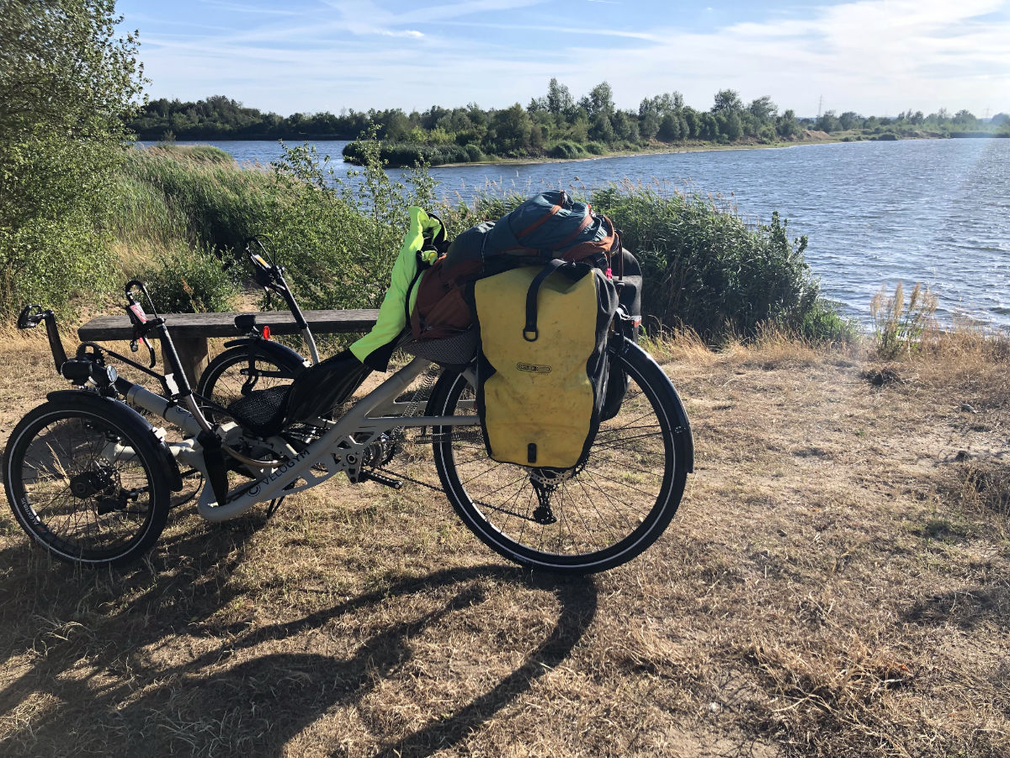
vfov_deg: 49.7
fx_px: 817
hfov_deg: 63.4
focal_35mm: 28
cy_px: 379
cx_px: 505
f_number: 1.8
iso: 20
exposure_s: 1/1412
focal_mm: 4
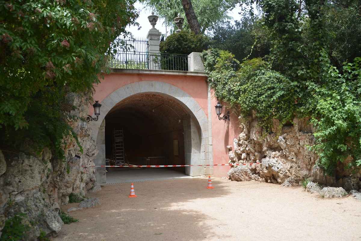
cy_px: 120
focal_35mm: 32
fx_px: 316
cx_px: 180
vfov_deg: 41.7
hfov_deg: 59.5
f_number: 5
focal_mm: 21
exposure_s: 1/250
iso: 100
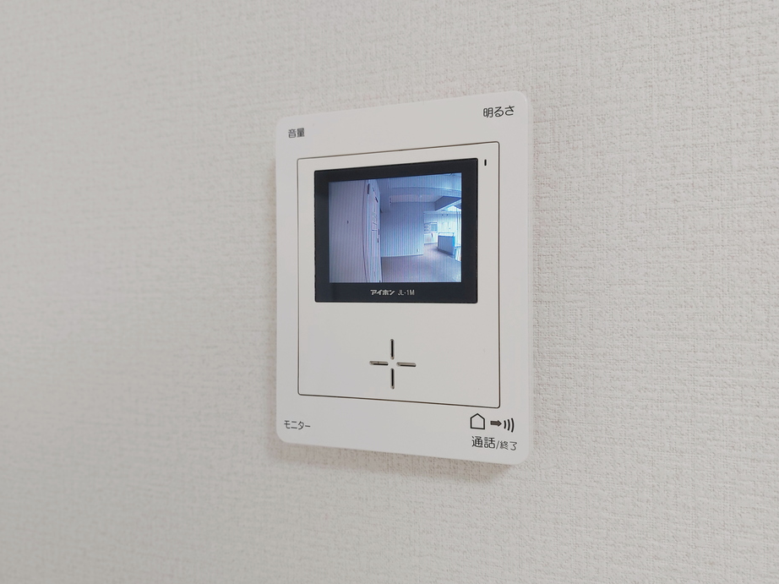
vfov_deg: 54.9
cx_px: 382
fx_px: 562
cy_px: 292
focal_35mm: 25
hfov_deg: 69.4
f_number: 1.8
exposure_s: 1/24
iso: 32
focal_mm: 5.23
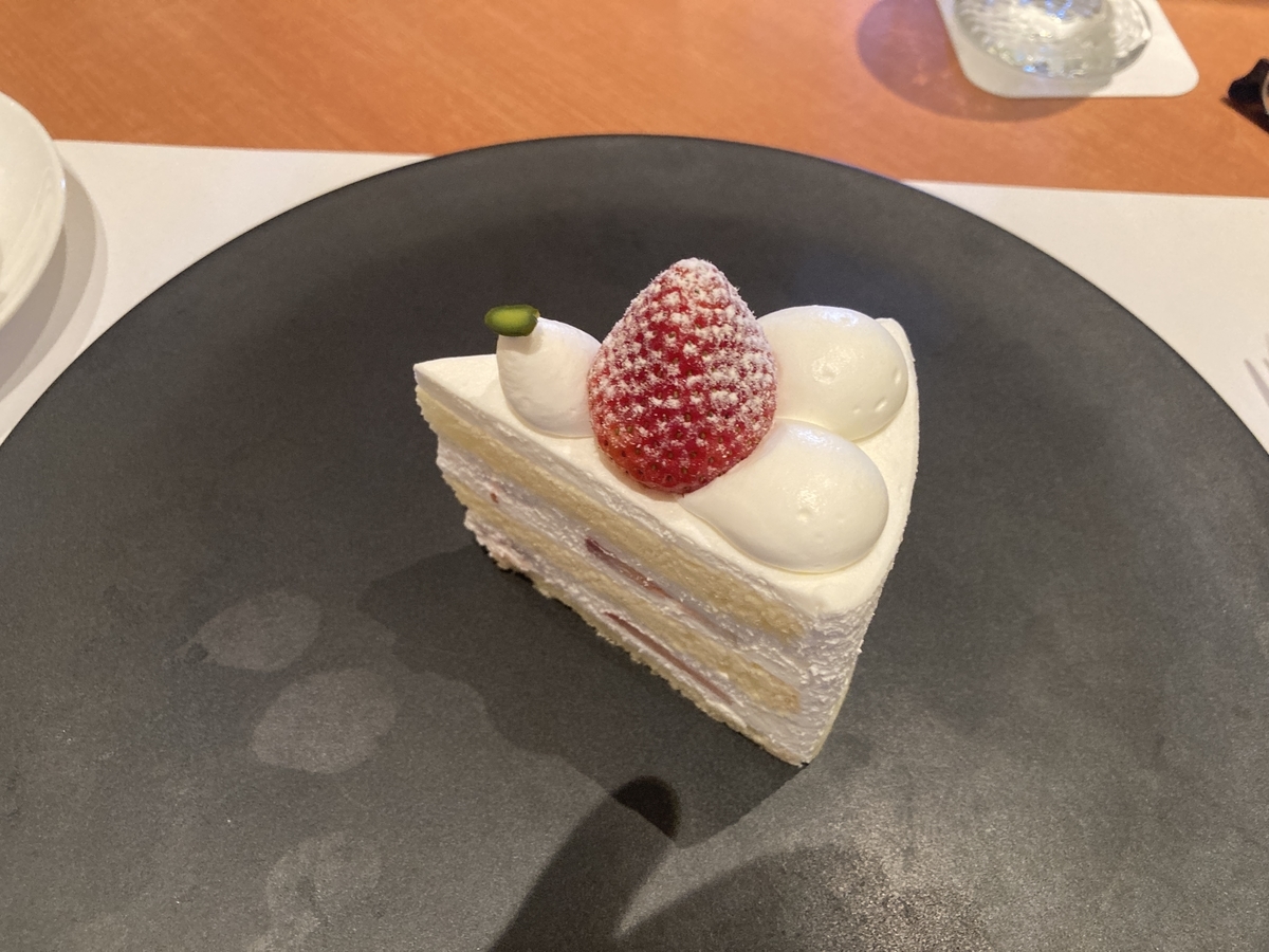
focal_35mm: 28
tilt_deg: -56.0
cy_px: 476
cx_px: 634
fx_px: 1026
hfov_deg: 63.4
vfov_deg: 49.7
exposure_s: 1/33
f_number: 1.8
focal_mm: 3.99
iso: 320
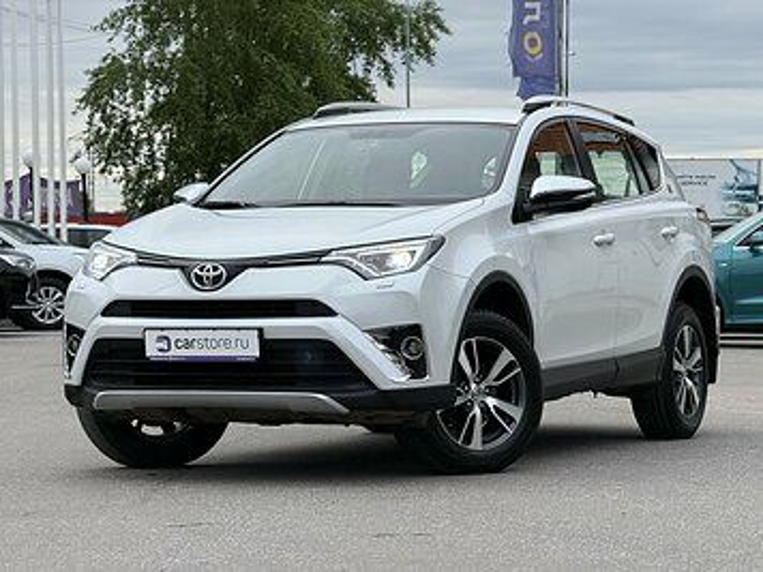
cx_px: 382
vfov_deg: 12.3
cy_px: 286
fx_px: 2645
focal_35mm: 120
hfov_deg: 16.4
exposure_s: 1/383
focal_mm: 15.66
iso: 50
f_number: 2.8
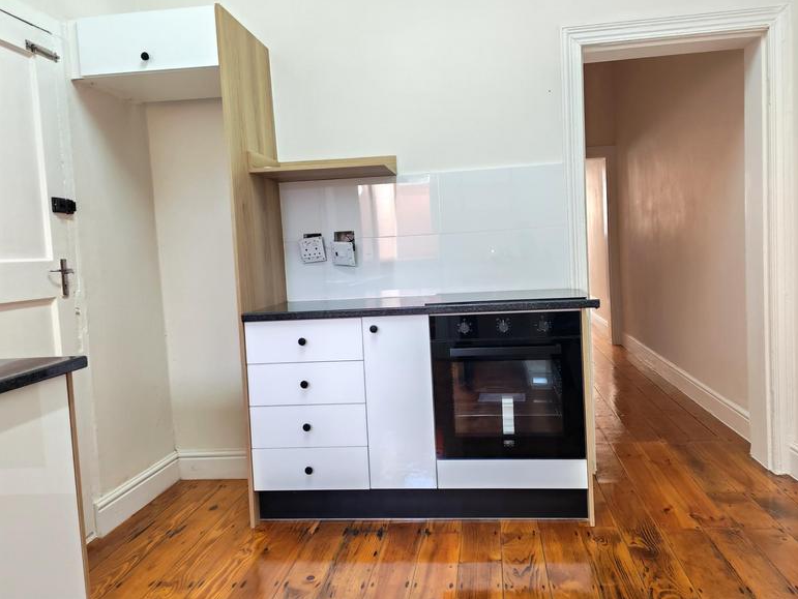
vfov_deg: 49.8
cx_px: 413
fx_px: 646
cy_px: 291
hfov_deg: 63.4
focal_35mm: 28
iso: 1250
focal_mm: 6.12
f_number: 1.9
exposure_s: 1/100
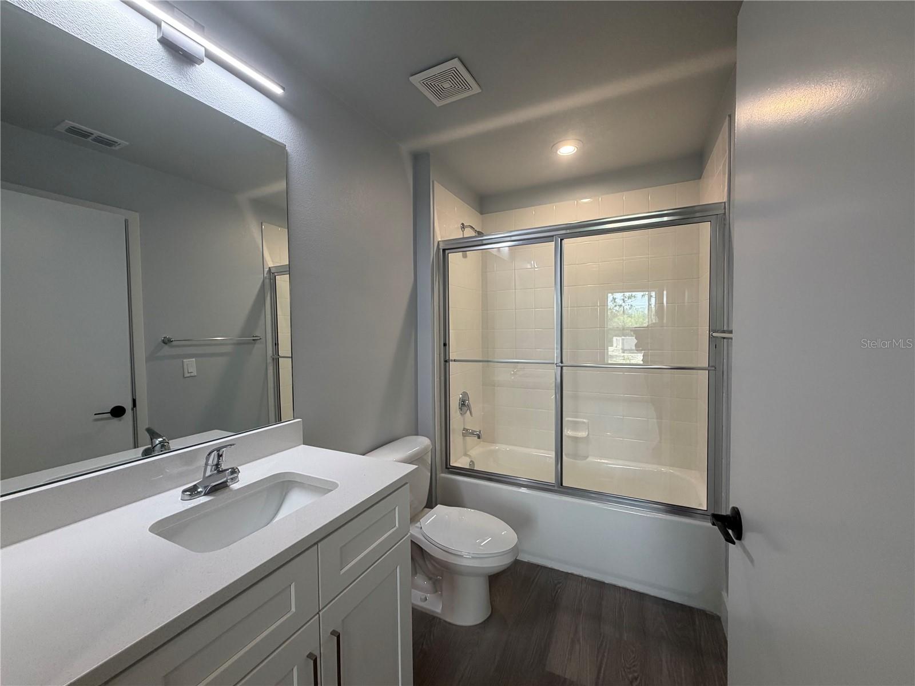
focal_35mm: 14
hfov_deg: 102.1
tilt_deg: -2.6
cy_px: 343
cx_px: 458
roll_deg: +0.4
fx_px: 370
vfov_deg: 85.7
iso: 200
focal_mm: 2.22
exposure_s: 1/120
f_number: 2.2
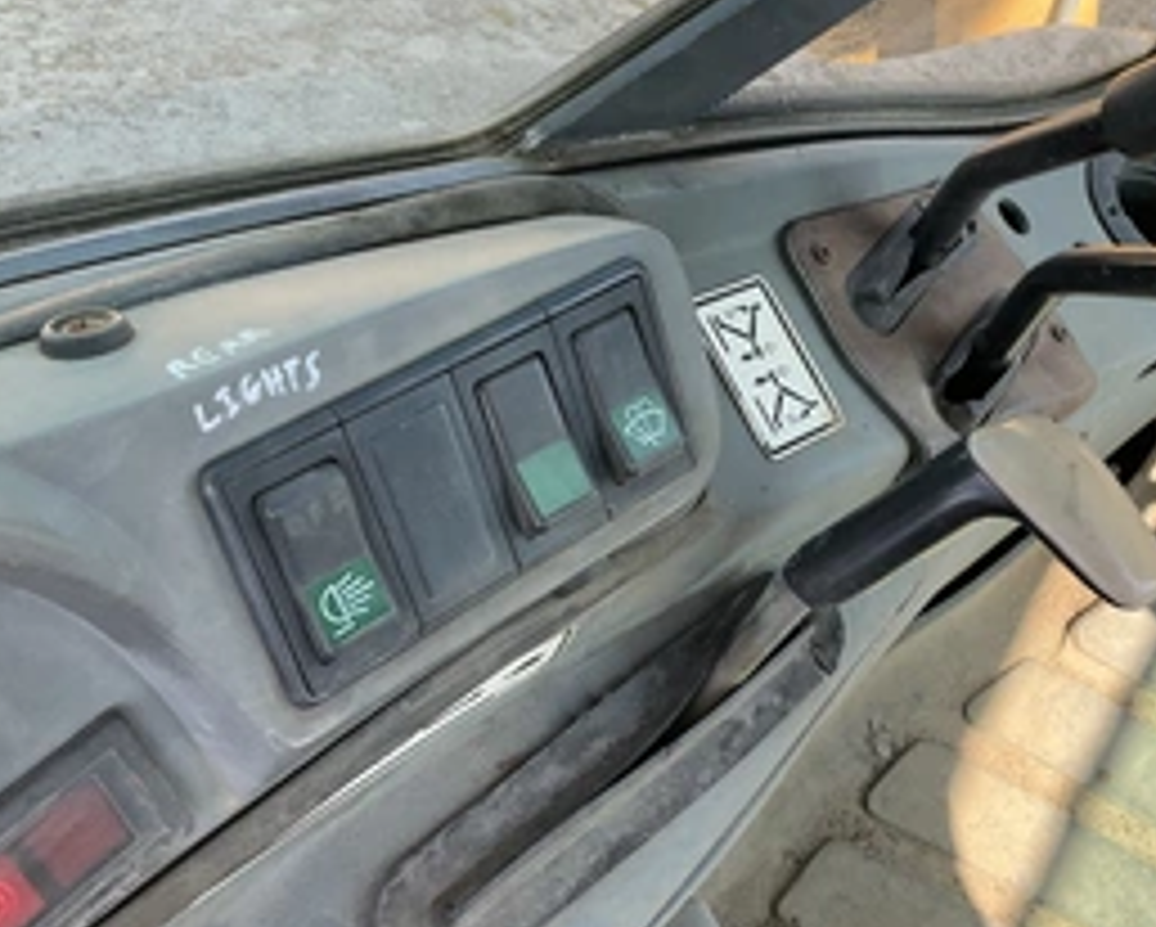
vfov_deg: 34.1
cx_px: 792
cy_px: 405
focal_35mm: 44
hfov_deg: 41.3
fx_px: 1507
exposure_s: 1/148
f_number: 1.8
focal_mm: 3
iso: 20
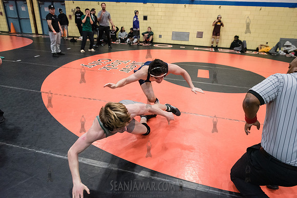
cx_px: 148
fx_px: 198
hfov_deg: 73.7
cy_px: 99
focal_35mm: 24
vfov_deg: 53.2
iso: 8000
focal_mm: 24
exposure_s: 1/640
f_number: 3.2
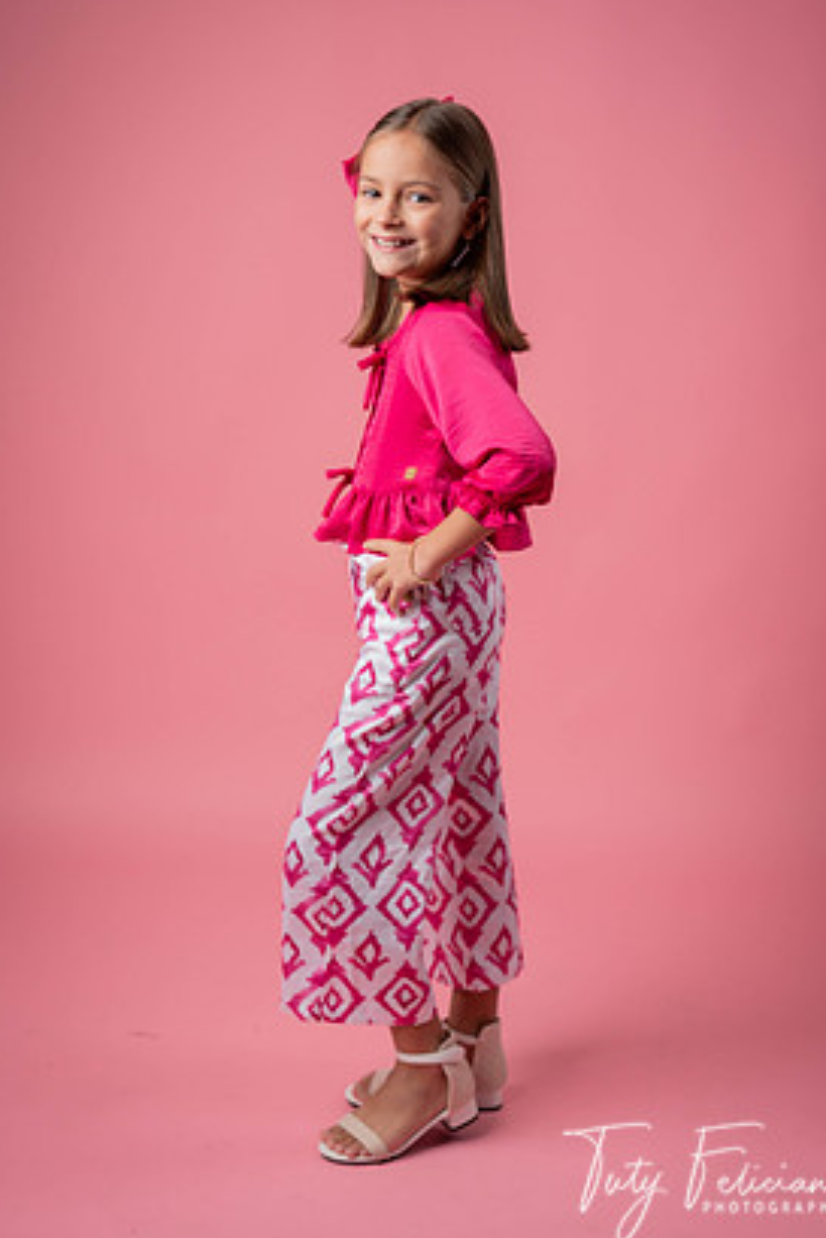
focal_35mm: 55
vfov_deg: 36.2
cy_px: 596
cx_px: 436
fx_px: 1891
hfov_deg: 24.6
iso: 64
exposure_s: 1/160
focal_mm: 50
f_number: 4.5
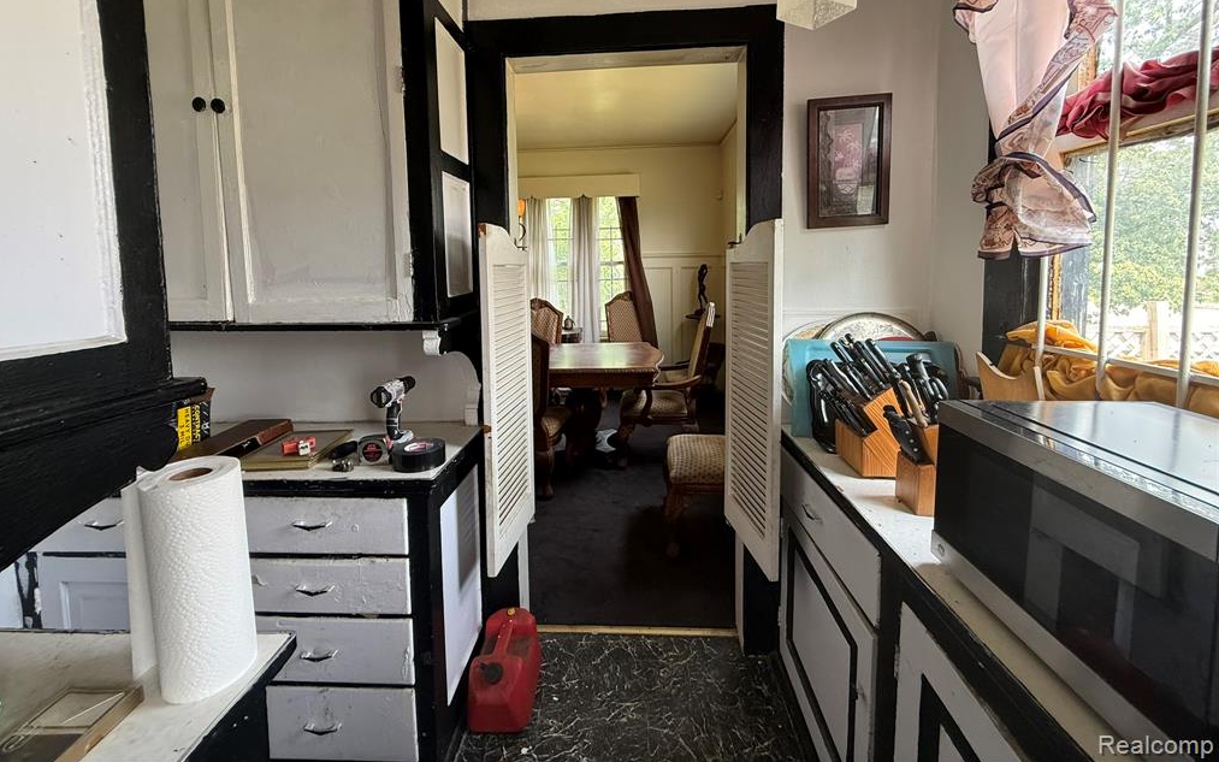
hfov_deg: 101.5
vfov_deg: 73.9
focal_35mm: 15
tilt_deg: -2.8
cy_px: 302
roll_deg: +1.0
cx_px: 604
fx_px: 498
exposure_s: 1/99
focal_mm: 2.22
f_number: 2.2
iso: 160
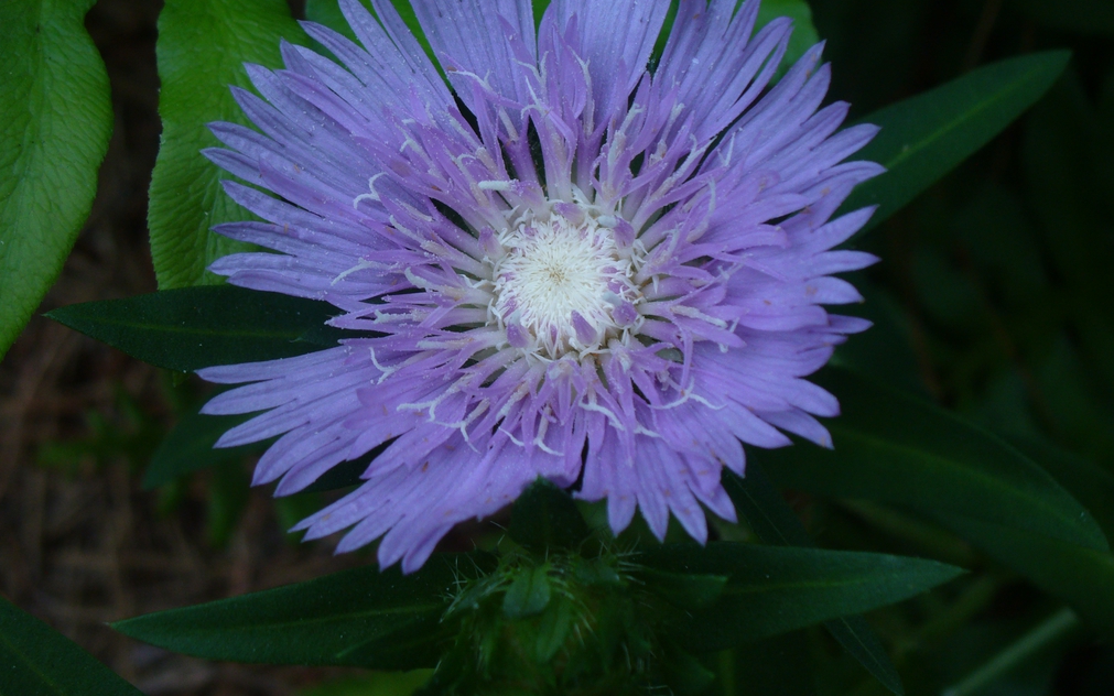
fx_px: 1761
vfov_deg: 22.3
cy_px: 279
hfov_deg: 35.1
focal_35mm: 58
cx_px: 562
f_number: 3.1
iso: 80
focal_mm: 8.9
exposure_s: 1/320
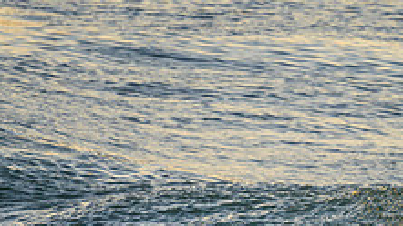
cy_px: 289
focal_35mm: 2202
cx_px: 352
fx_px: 23516
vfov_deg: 0.6
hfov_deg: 1.0
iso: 720
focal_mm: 800
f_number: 6.3
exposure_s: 1/2000
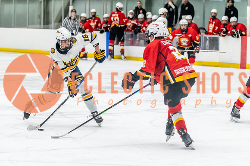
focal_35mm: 174
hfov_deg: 11.8
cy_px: 102
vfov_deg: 7.9
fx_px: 1208
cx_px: 74
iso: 3200
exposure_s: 1/800
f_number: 2.8
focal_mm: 90
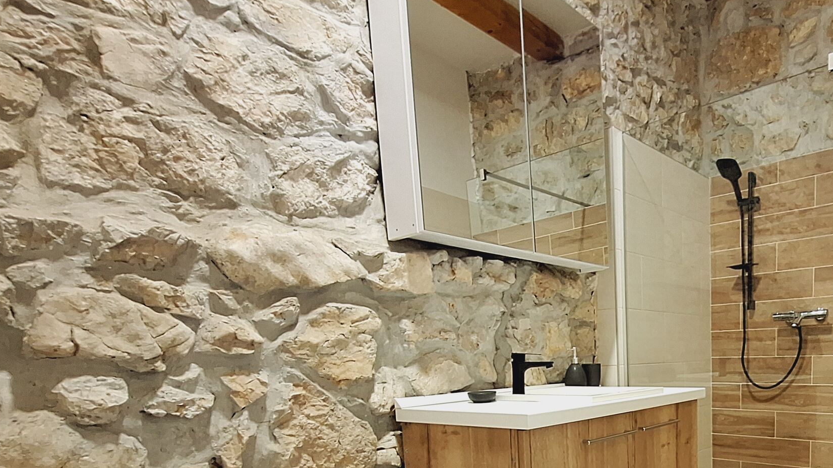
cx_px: 610
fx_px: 530
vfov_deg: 43.4
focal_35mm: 24
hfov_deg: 71.8
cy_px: 426
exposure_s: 1/25
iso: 400
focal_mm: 1.74
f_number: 2.2
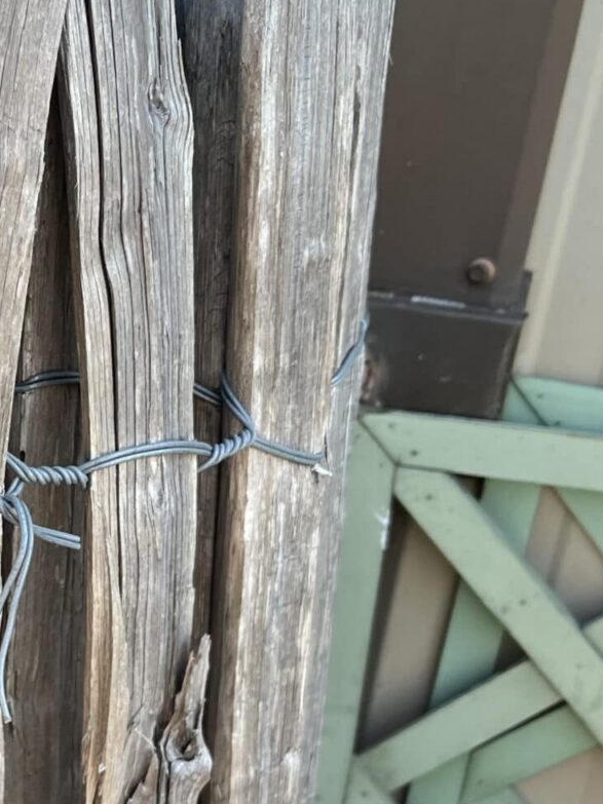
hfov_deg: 20.0
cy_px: 581
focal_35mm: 68
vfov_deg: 28.2
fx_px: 1580
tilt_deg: -25.3
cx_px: -156
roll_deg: -2.9
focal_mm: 5.1
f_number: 1.6
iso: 50
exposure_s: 1/390
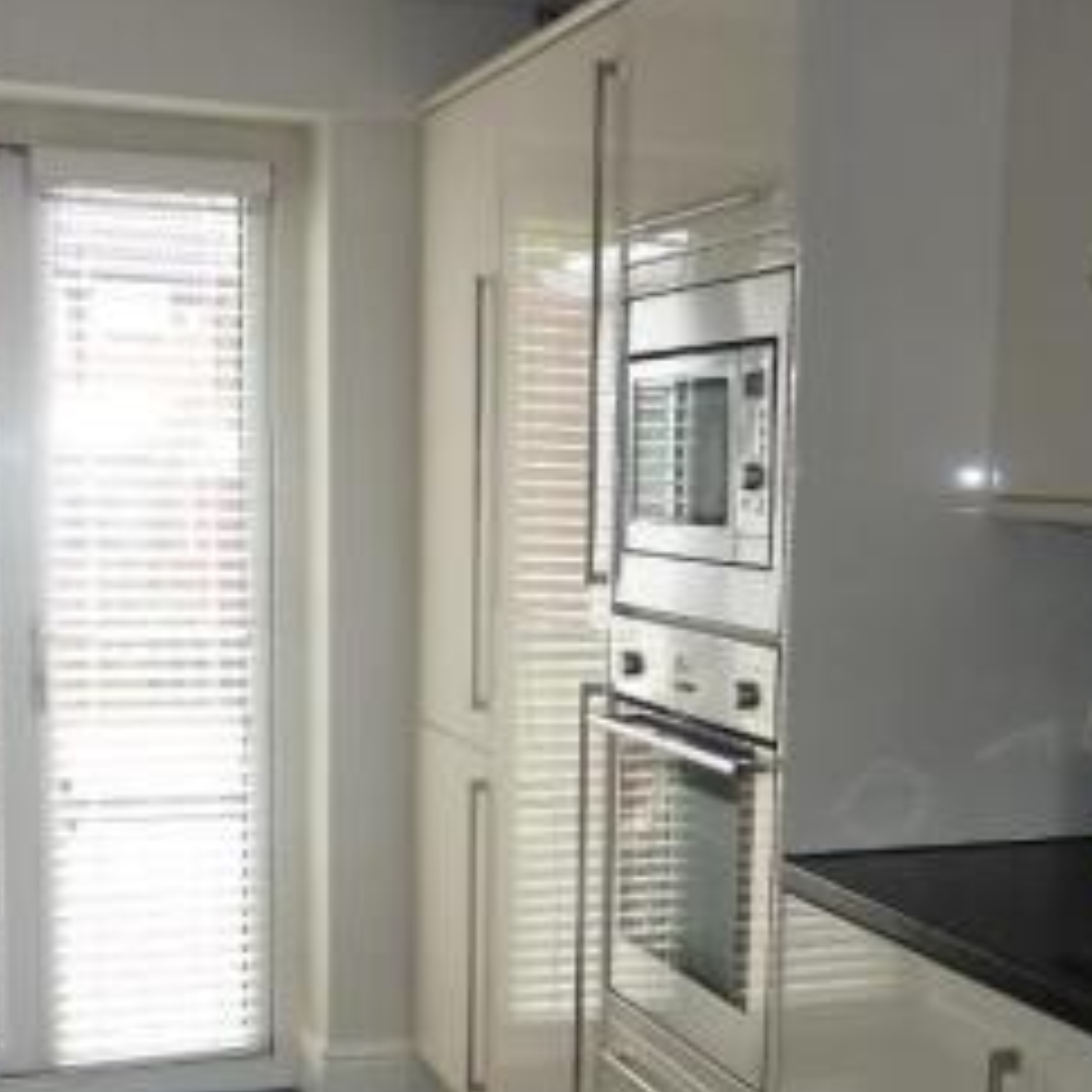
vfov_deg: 31.9
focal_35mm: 53
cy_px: 748
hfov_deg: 32.1
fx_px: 1892
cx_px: 667
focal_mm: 4.1
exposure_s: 1/40
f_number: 3.3
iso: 100
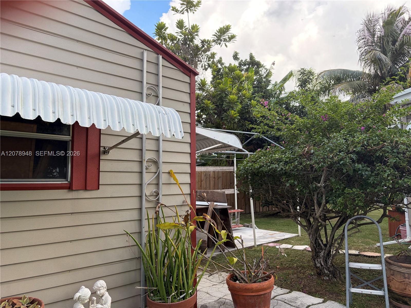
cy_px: 154
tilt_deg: +6.2
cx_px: 206
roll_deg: +1.4
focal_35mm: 26
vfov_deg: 53.1
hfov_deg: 67.3
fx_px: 309
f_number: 1.6
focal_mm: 5.96
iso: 64
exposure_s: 1/687
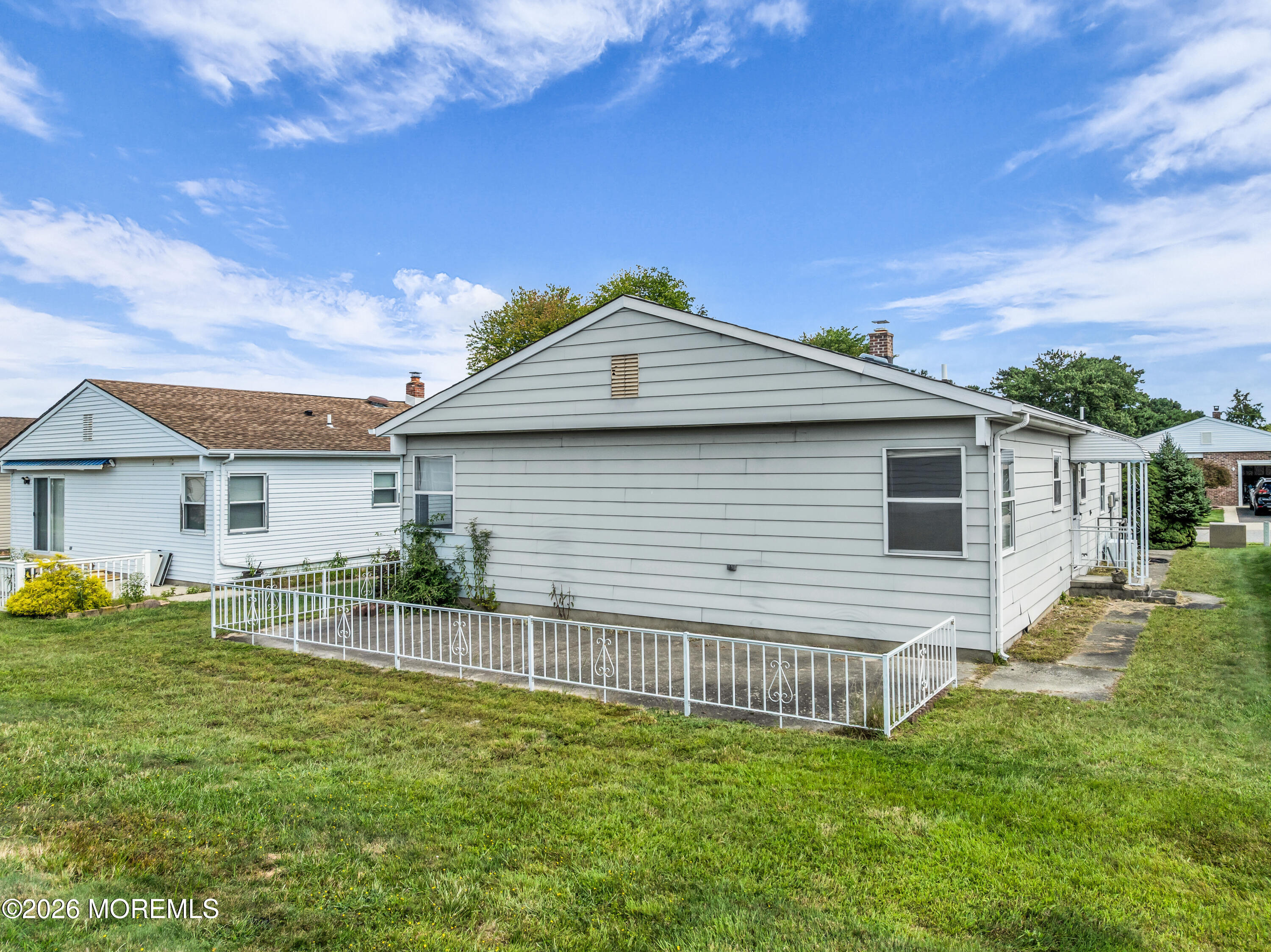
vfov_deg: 56.8
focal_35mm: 24
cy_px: 476
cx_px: 636
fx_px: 881
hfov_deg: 71.6
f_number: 2.8
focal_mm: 12.29
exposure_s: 1/2000
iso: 130
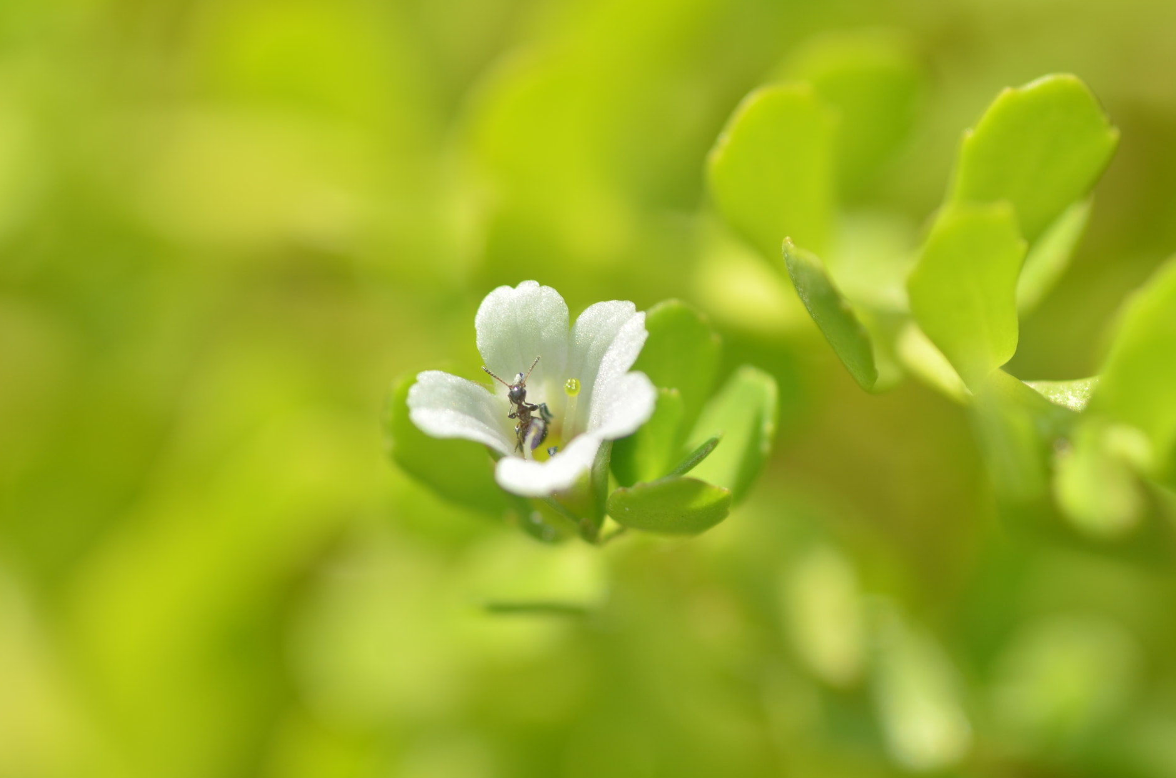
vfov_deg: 9.3
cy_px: 416
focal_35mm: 147
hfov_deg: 14.0
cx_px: 553
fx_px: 4791
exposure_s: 1/250
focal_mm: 90
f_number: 7.1
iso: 100
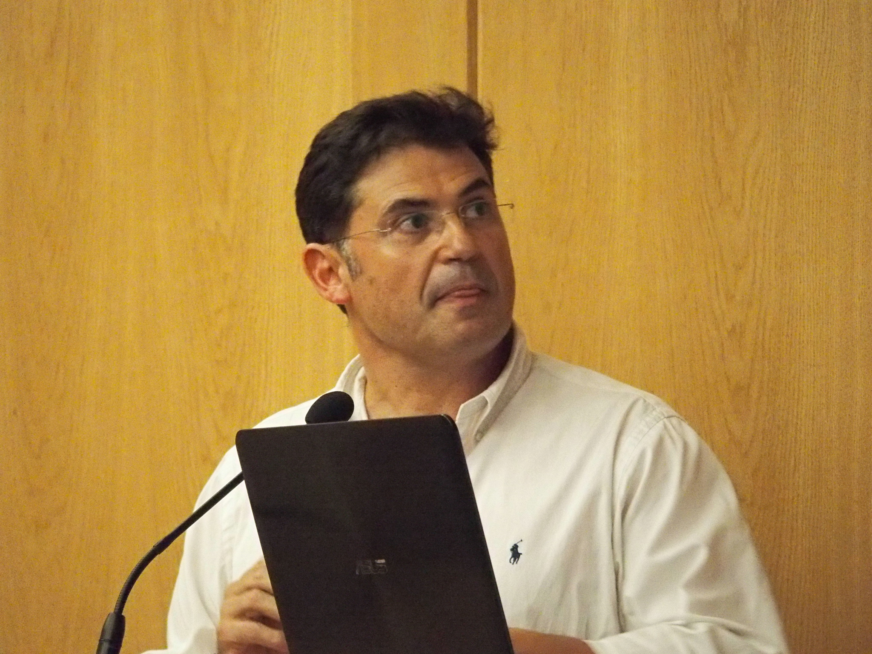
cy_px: 327
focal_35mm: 300
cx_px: 436
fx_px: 7557
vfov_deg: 5.0
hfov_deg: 6.6
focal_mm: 64.3
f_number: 2.8
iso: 3200
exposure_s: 1/80
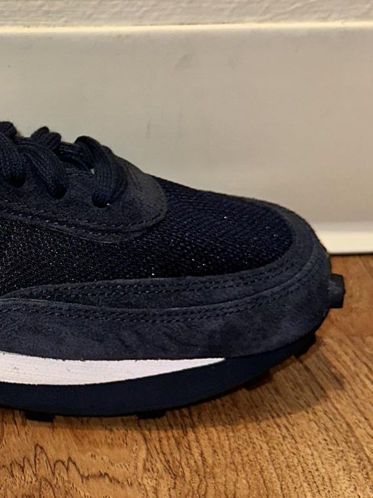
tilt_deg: -26.9
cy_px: 173
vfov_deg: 29.2
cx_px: -86
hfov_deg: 20.6
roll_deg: +0.7
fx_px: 948
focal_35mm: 66
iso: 50
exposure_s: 1/66
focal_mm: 6.86
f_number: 1.78
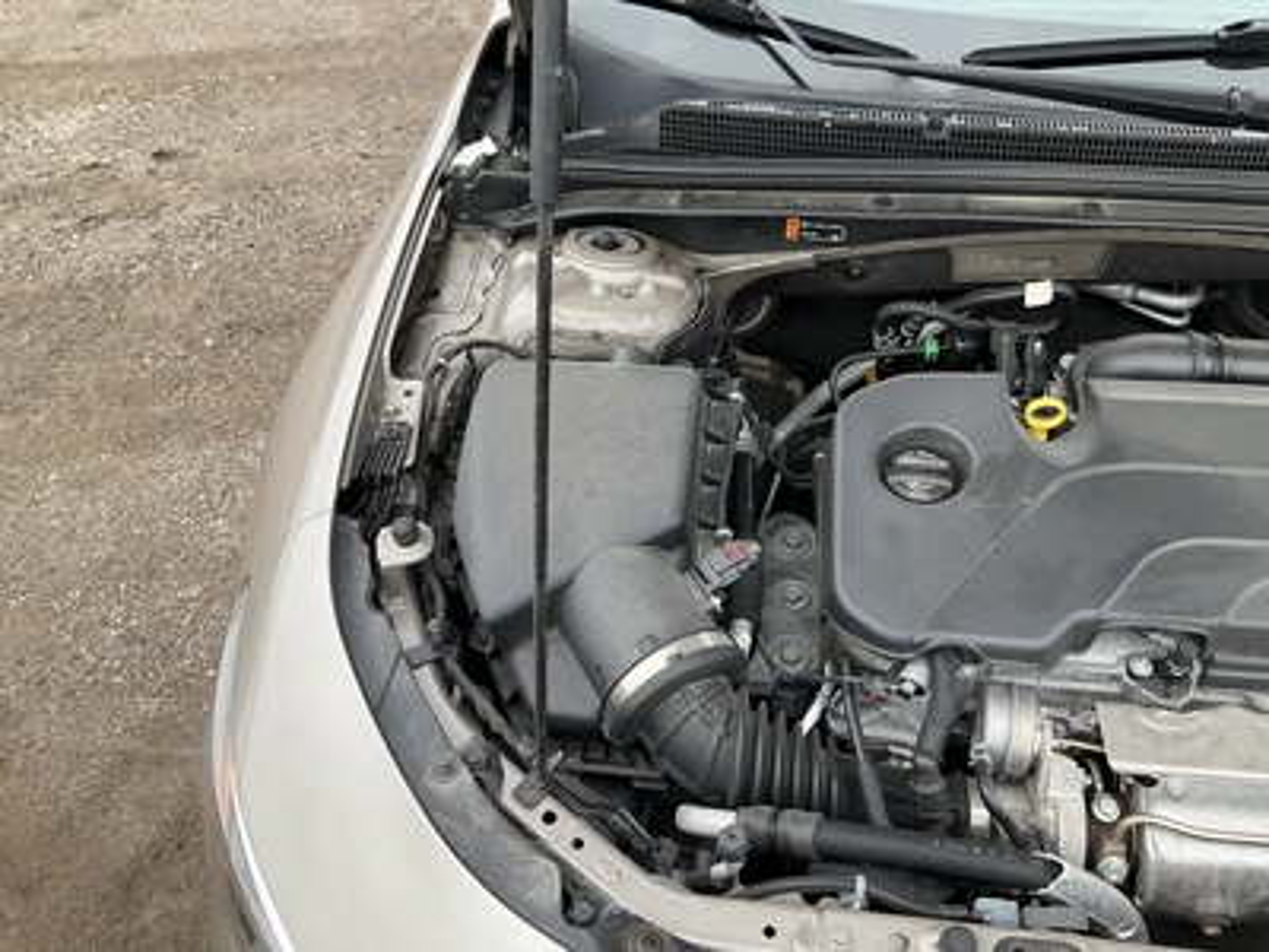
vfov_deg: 48.2
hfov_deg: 61.7
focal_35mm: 29
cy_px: 476
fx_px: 1063
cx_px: 634
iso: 25
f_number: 1.8
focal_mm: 3
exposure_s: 1/329
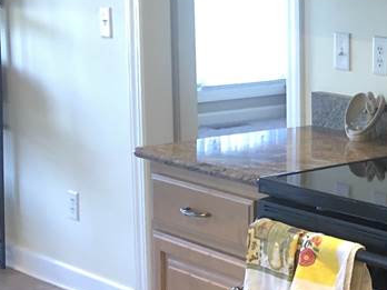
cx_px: 598
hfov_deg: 17.1
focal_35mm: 103
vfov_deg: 14.3
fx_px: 1152
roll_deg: -1.0
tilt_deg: -9.0
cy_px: 91
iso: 50
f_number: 1.8
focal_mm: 3.99
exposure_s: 1/15
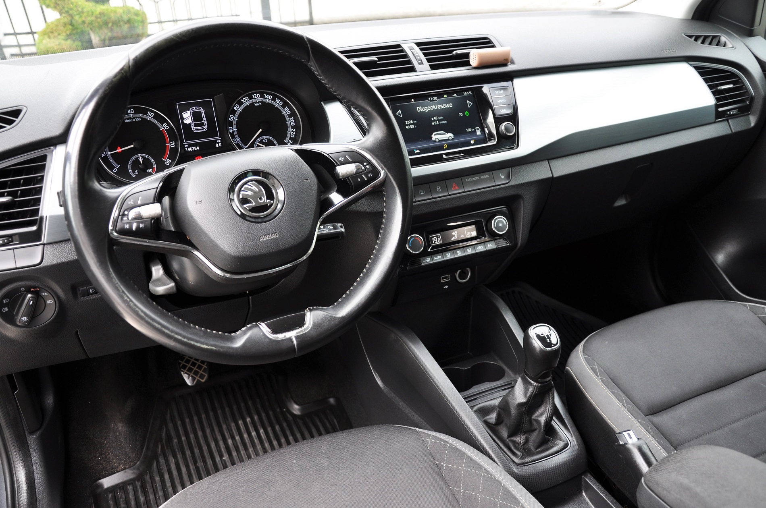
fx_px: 701
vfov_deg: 39.9
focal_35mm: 33
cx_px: 383
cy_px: 254
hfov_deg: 57.3
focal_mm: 22
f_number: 5
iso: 250
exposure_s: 1/100
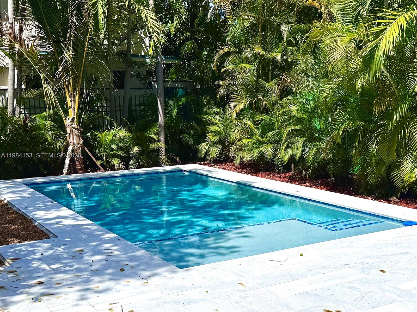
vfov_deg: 56.8
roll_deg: +1.4
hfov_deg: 71.6
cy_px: 156
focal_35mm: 24
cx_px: 208
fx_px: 289
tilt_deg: -9.4
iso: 80
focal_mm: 6.76
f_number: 1.78
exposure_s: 1/11905
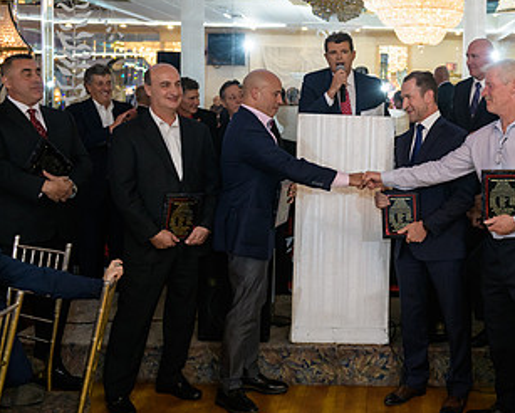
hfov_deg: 32.9
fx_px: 839
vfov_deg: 27.6
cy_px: 157
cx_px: 429
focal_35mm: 55
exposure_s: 1/125
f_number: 3.2
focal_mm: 31
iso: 1000
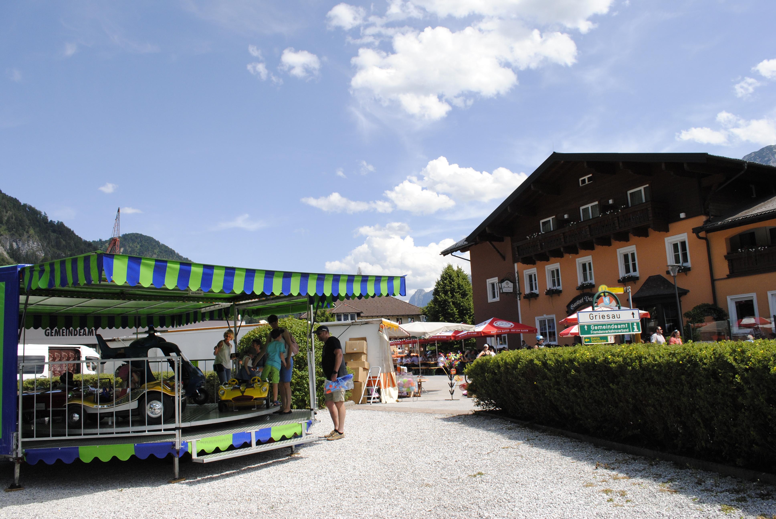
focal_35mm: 27
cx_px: 388
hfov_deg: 67.3
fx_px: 583
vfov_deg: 48.0
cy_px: 260
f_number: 11
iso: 400
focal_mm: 18
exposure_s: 1/500
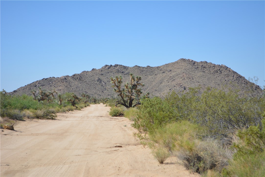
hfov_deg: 24.6
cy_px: 88
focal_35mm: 82
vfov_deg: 16.6
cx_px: 132
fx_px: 608
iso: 400
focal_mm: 55
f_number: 6.3
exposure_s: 1/1600
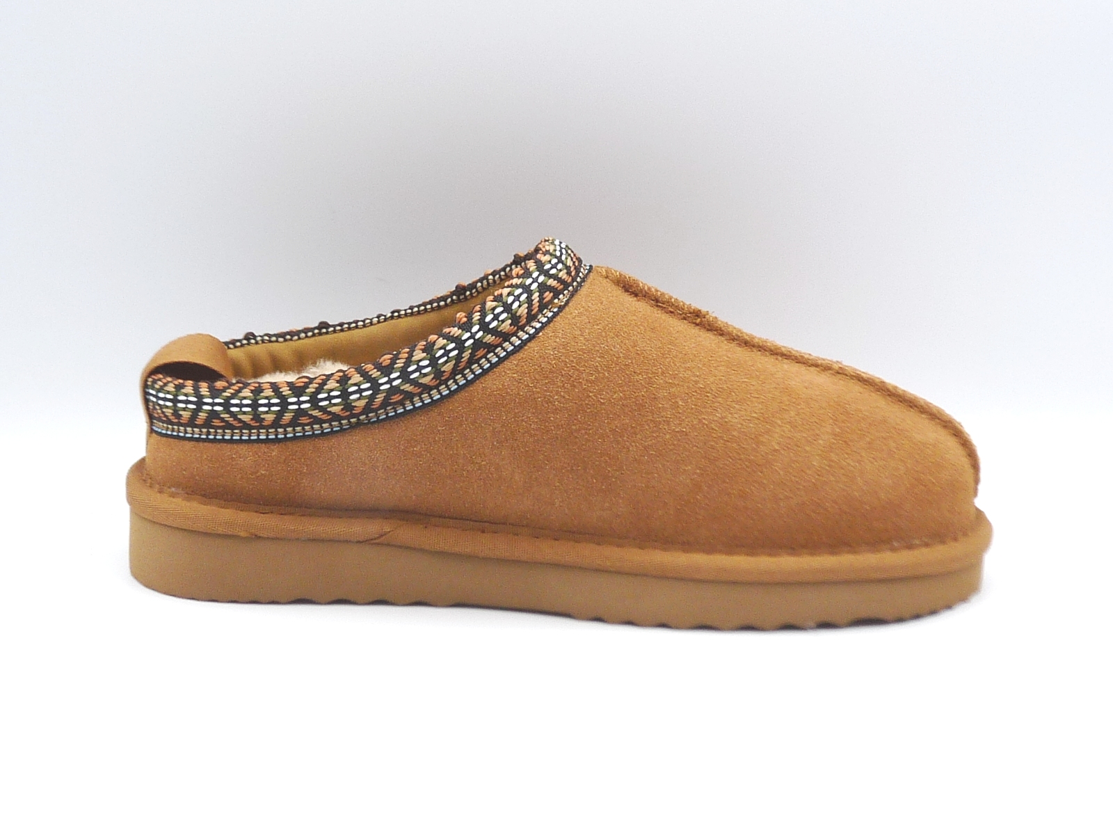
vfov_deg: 29.1
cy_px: 418
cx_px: 556
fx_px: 1608
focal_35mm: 50
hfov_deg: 38.2
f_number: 4
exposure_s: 1/200
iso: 100
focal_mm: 4.9
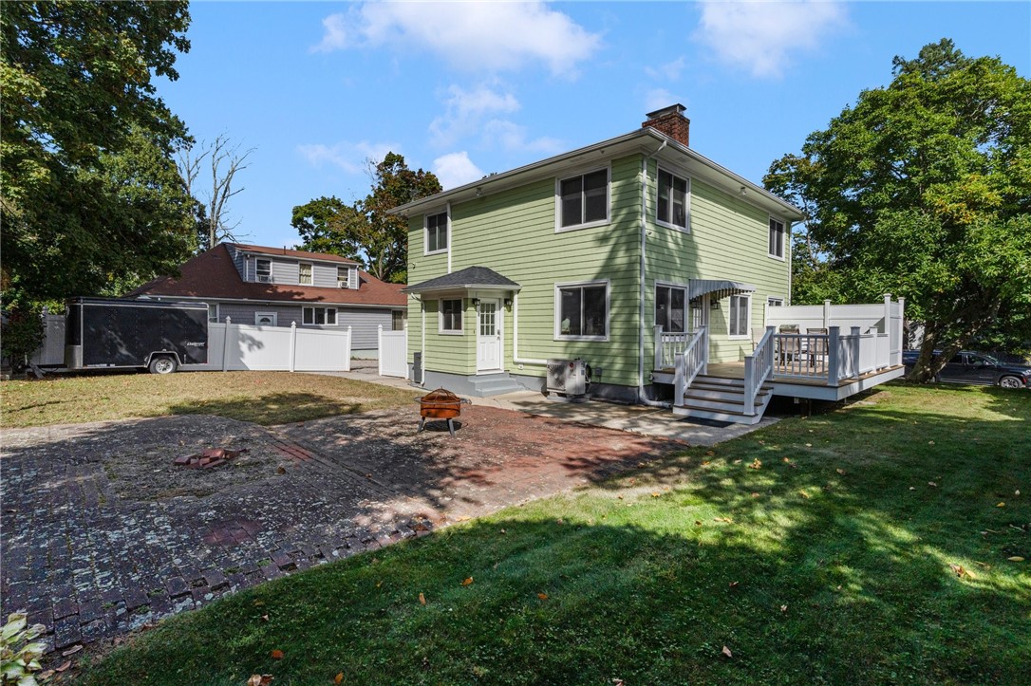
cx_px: 516
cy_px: 343
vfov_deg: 70.4
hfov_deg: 93.3
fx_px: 487
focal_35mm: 17
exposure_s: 1/8000
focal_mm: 17
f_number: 7.1
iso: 640
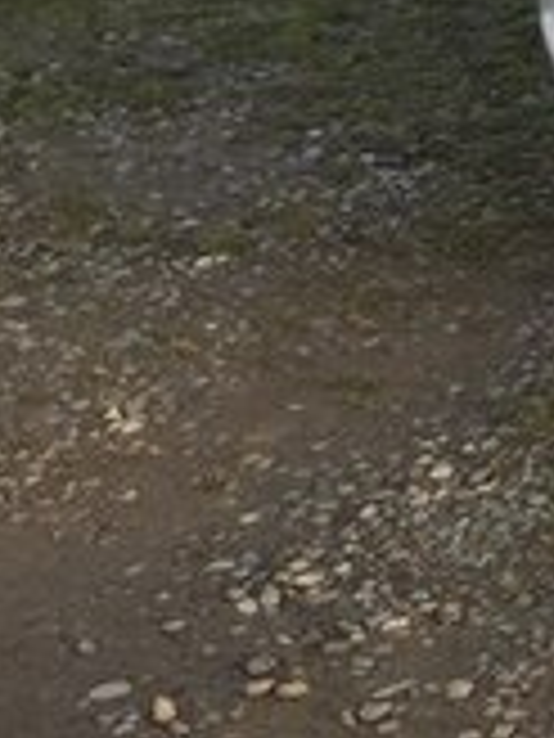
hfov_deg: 10.3
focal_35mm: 117
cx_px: 1468
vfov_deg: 15.7
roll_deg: -0.9
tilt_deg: -8.9
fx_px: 2497
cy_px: -299
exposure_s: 1/122
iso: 32
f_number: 2.2
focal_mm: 4.15
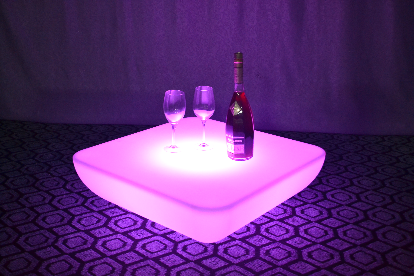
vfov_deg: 30.8
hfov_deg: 45.0
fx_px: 500
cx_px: 207
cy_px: 138
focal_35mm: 44
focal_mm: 29
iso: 2200
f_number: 4.5
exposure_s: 1/15
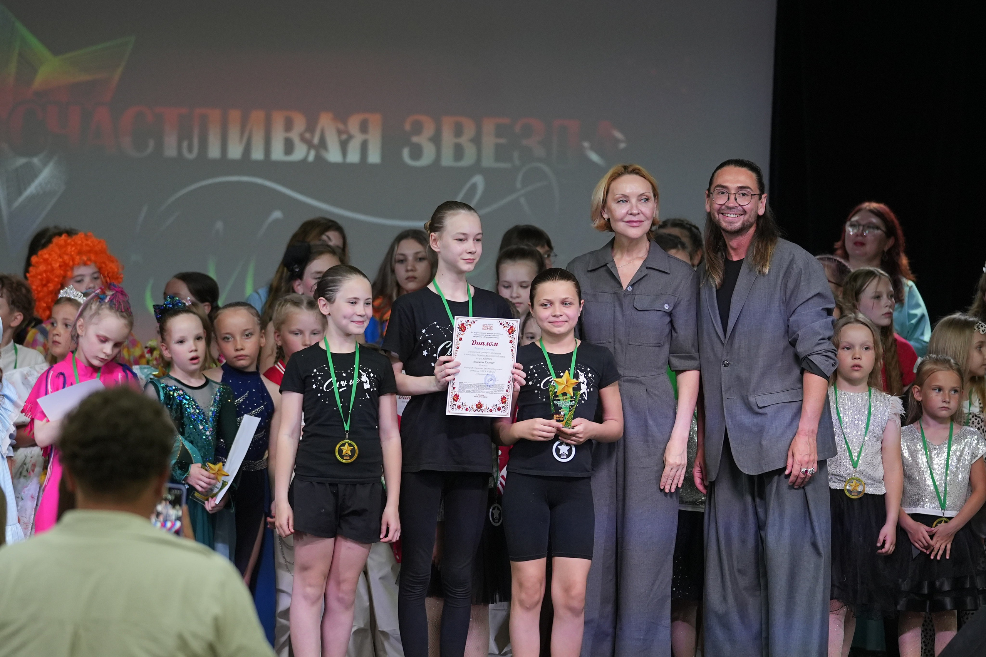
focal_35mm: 186
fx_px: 5094
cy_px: 328
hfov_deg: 11.1
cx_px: 493
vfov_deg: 7.4
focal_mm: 124
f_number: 2.8
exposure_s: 1/400
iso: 1250
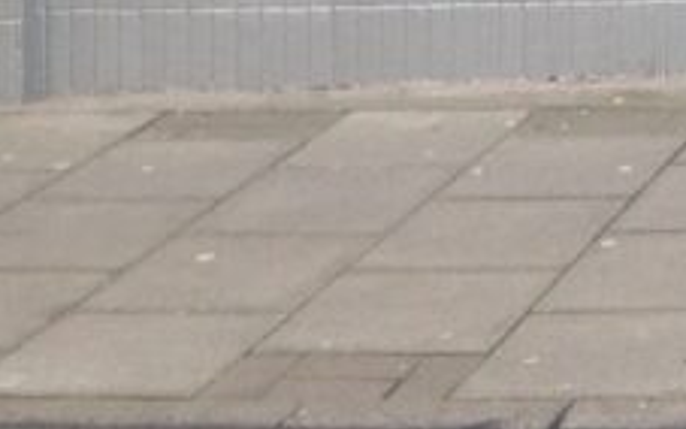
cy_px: -680
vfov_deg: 7.6
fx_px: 2955
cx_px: 1302
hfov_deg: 12.0
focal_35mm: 158
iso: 50
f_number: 2.4
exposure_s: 1/165
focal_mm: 4.12
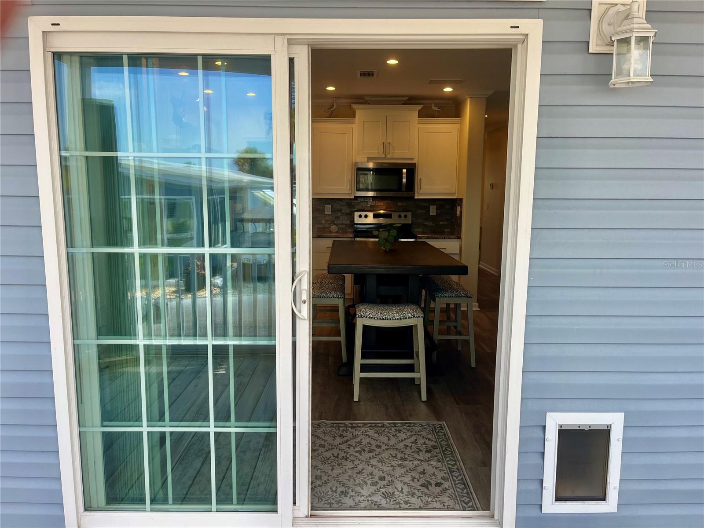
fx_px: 529
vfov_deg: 53.1
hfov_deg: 67.3
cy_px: 264
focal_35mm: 26
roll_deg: -0.7
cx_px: 352
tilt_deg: -7.8
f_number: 1.6
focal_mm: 5.1
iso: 50
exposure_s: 1/369
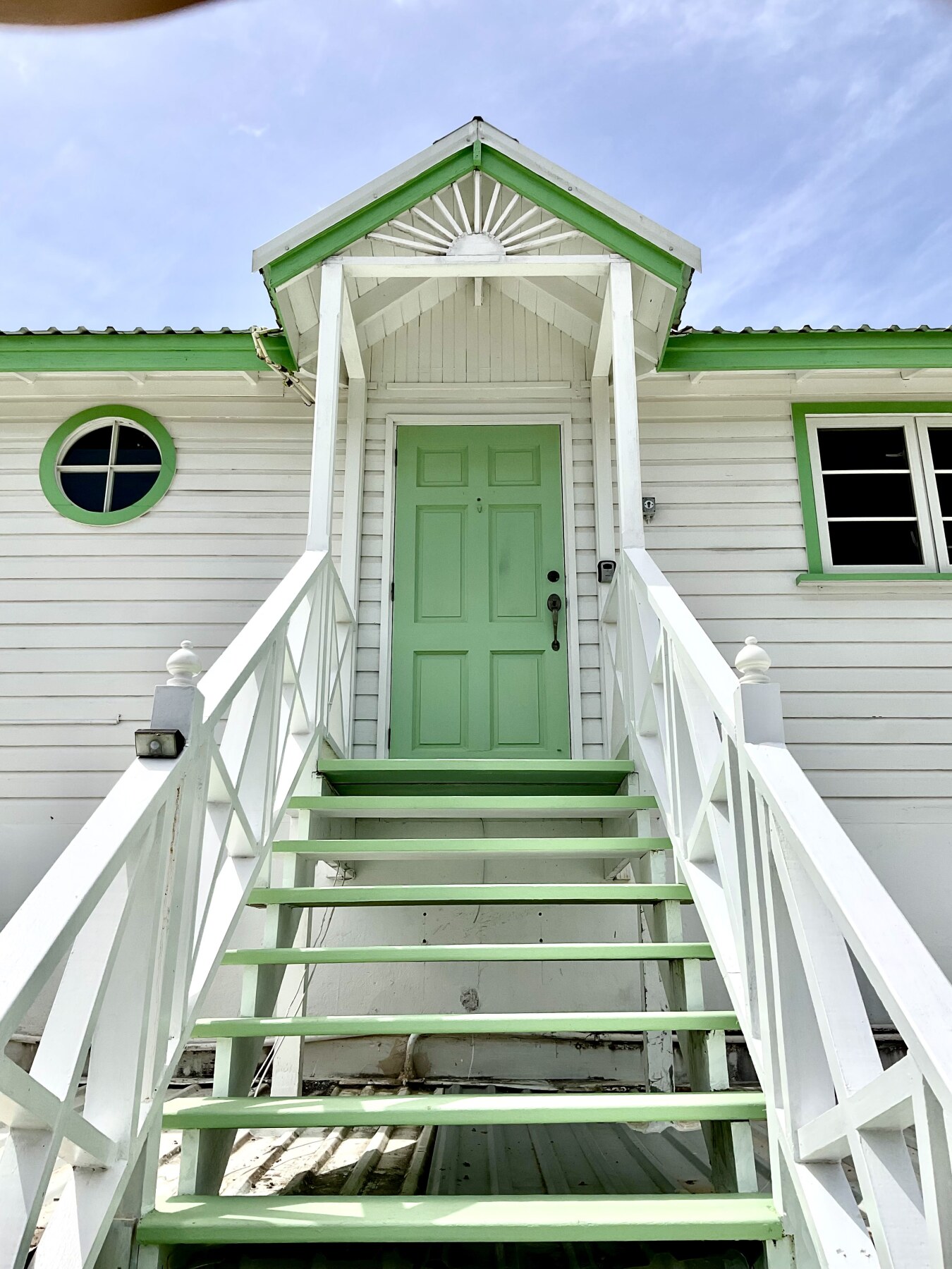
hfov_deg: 48.2
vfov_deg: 61.7
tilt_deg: +19.0
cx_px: 476
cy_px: 634
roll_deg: -0.2
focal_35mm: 29
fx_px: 1063
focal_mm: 3
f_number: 1.8
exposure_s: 1/4065
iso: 16
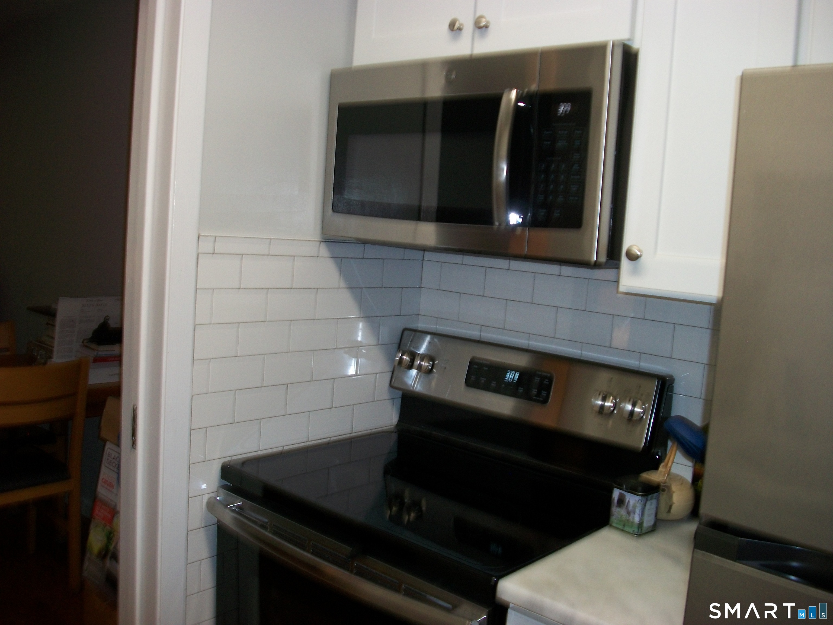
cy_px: 312
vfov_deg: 44.2
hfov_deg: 56.8
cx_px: 416
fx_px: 770
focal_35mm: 32
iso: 80
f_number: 2.9
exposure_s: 1/30
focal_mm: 5.7
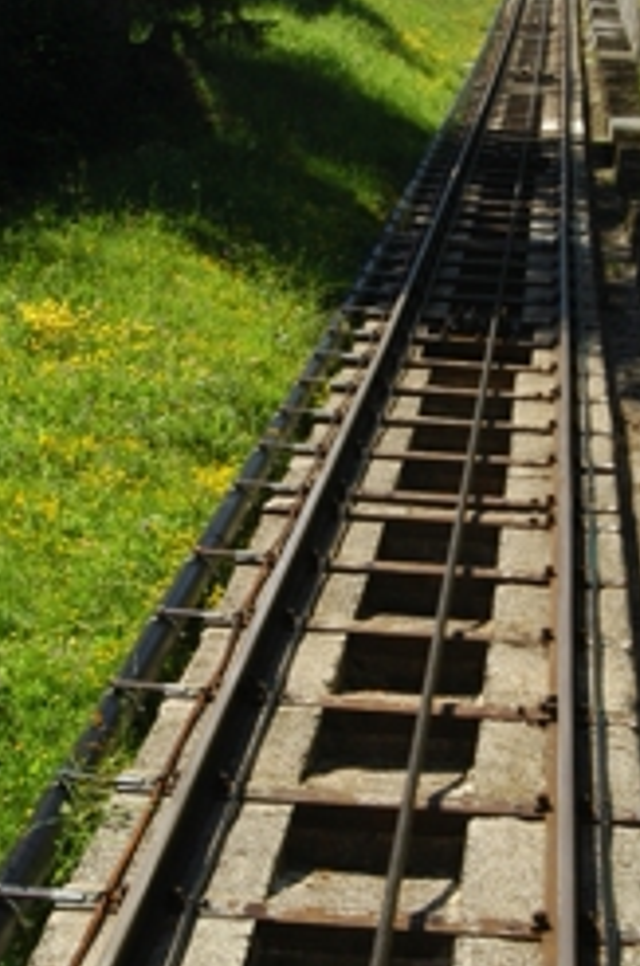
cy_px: 371
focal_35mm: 97
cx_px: 465
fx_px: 2597
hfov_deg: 14.0
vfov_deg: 21.0
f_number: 16
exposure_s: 1/60
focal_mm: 28
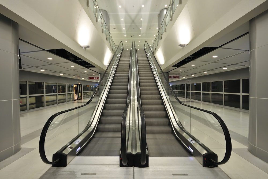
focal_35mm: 15
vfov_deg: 77.3
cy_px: 90
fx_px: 112
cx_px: 134
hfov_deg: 100.4
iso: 250
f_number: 5.6
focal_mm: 10
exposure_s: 1/10
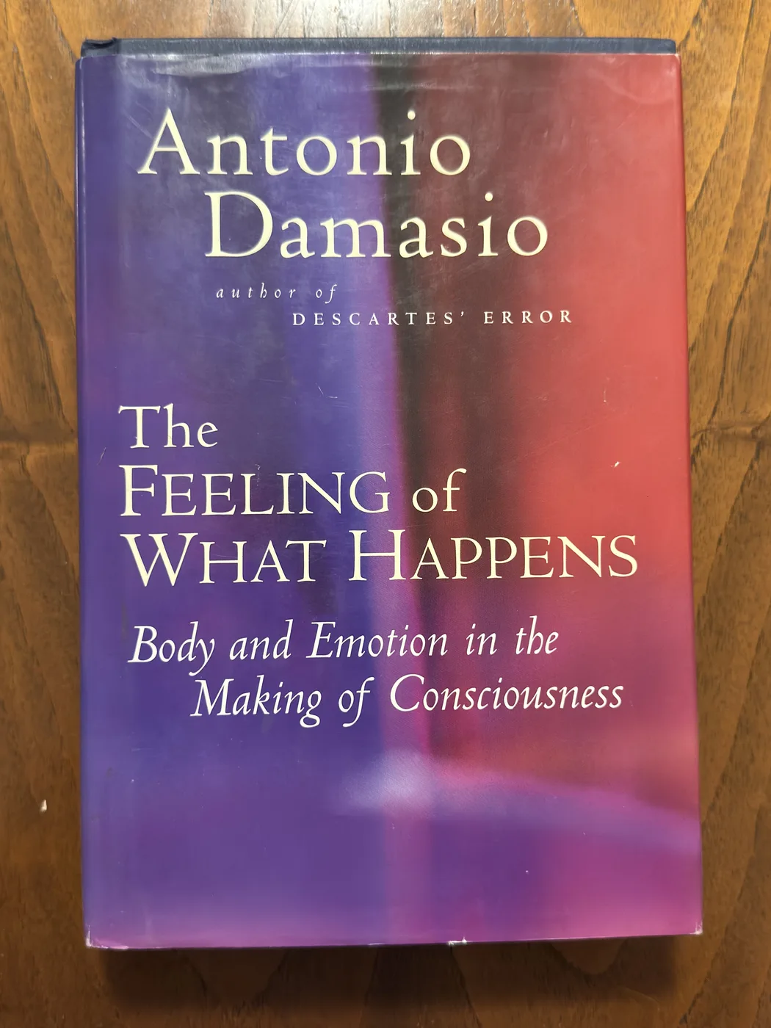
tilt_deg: -88.2
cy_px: 514
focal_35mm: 35
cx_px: 386
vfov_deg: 52.6
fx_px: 1039
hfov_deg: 40.7
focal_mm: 6.76
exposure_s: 1/40
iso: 500
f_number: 1.78
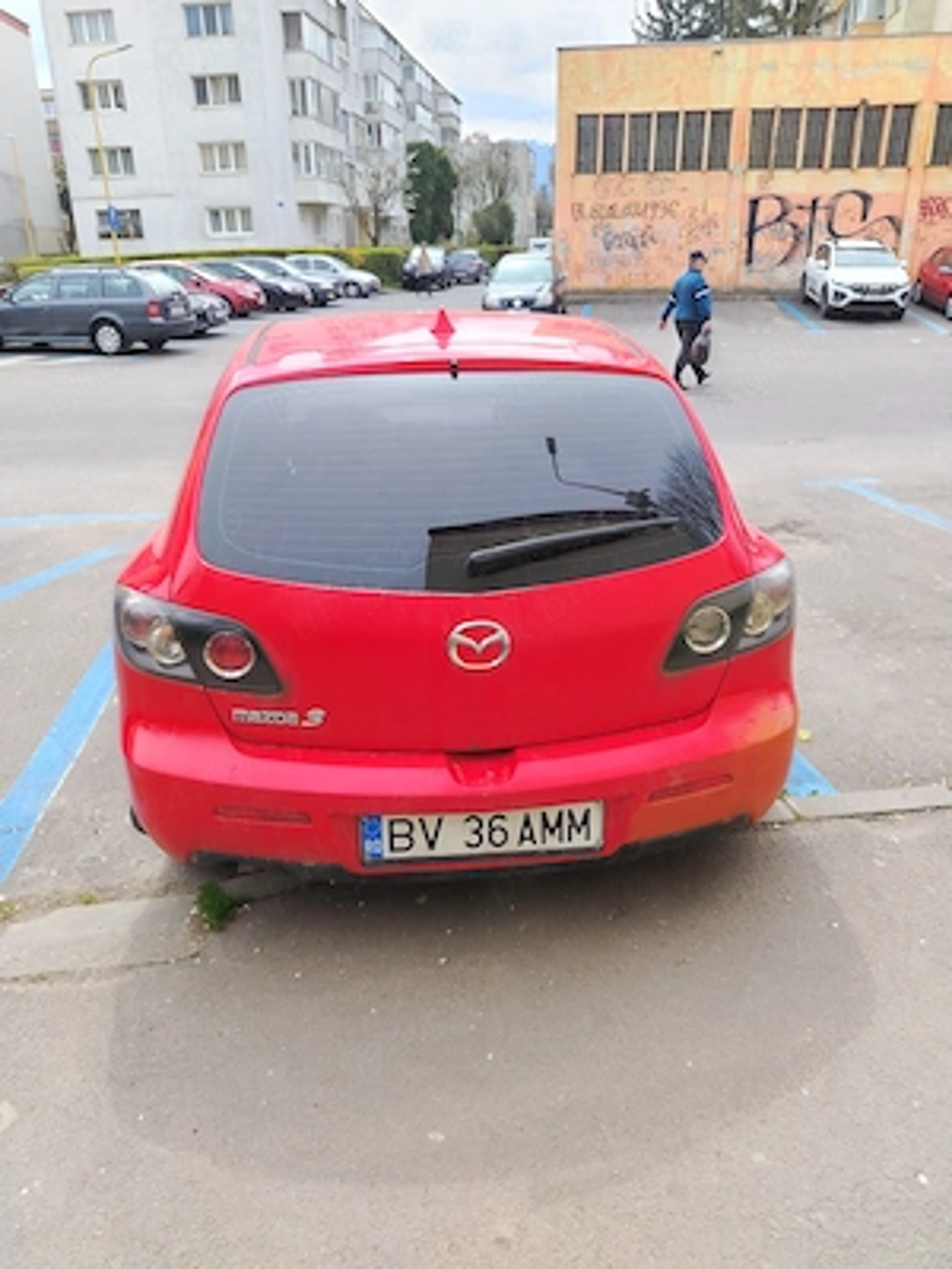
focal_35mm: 24
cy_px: 634
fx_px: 880
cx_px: 476
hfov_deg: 56.8
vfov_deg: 71.6
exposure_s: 1/483
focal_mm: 5.25
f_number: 1.75
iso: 100
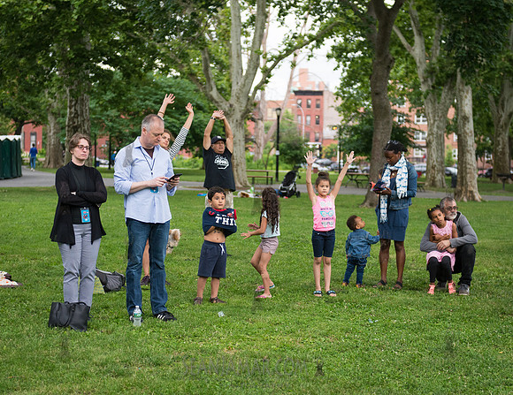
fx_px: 1079
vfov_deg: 20.7
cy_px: 223
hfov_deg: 26.7
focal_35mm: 72
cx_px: 259
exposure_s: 1/800
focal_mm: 58
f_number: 2.8
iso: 1600
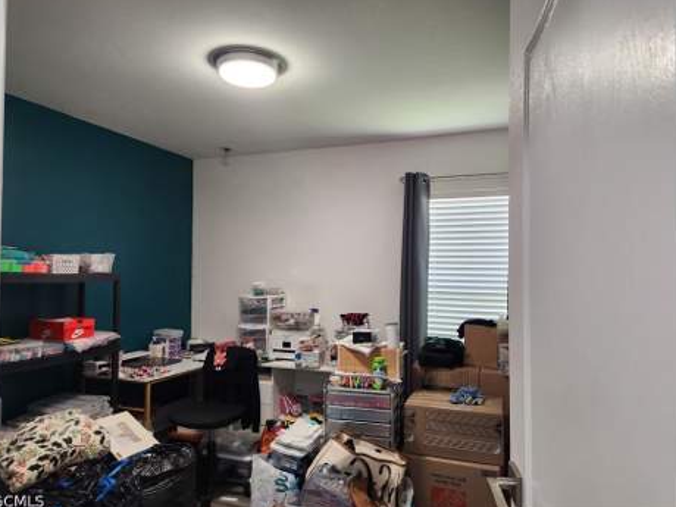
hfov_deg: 71.6
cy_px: 248
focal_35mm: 24
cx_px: 332
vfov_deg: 56.8
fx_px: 469
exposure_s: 1/120
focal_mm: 5.4
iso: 200
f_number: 1.8
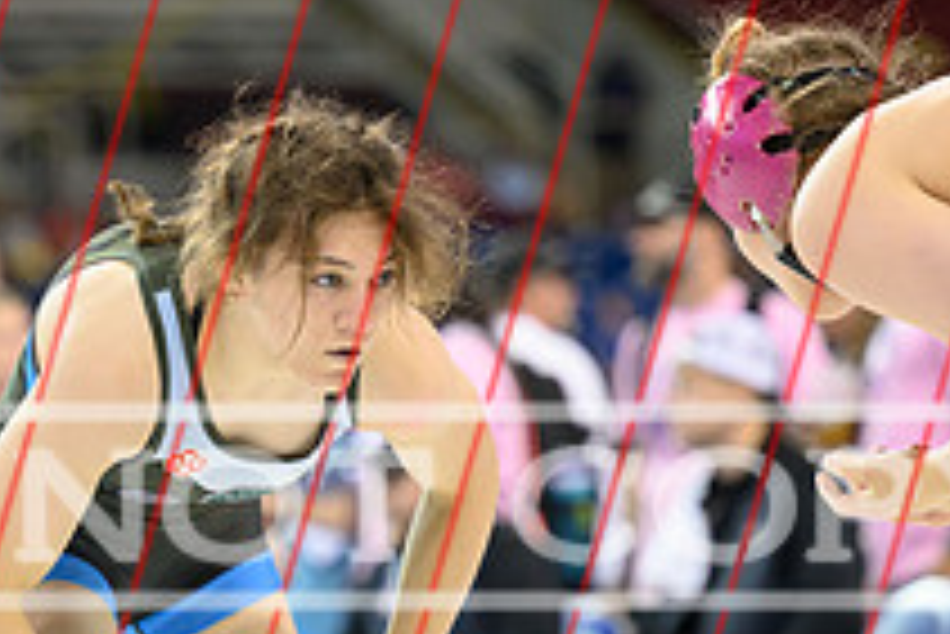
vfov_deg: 4.2
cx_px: 351
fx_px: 8714
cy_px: 537
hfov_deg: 6.2
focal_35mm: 330
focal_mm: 120
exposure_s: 1/640
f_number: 2.8
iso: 2500
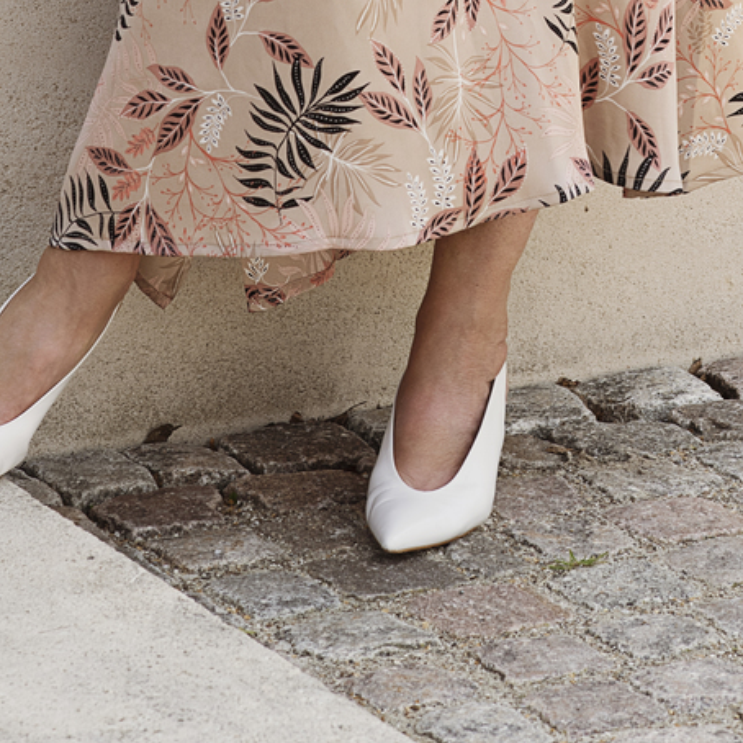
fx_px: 6824
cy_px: -694
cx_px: 538
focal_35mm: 281
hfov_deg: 6.2
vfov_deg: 6.1
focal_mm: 85
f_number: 7.1
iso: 160
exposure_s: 1/200
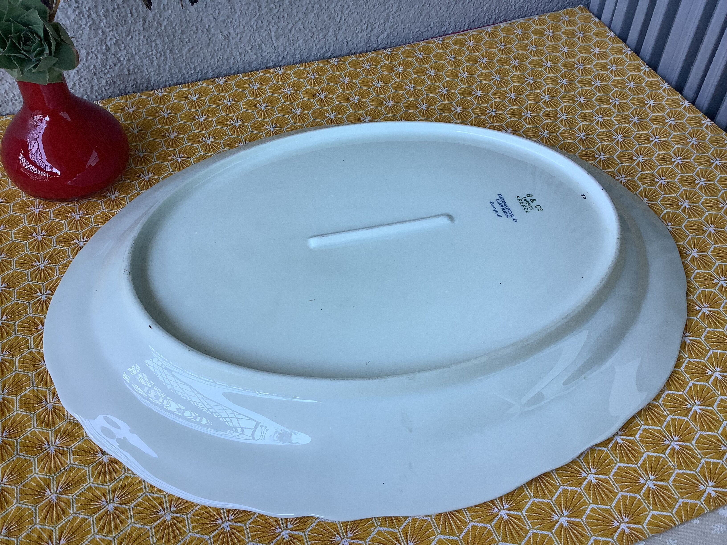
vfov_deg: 45.4
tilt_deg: -46.8
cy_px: 272
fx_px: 651
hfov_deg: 58.4
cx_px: 364
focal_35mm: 31
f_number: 2.4
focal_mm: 3.3
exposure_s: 1/60
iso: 64
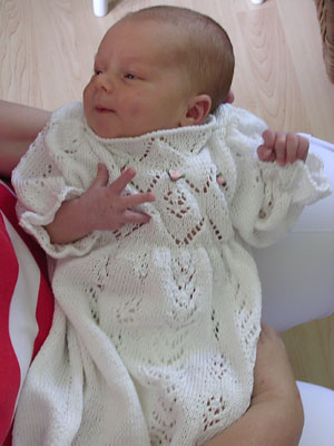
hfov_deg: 27.5
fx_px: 682
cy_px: 223
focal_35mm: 53
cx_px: 167
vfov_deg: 36.2
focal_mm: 8
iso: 100
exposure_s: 1/5.3
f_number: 3.2
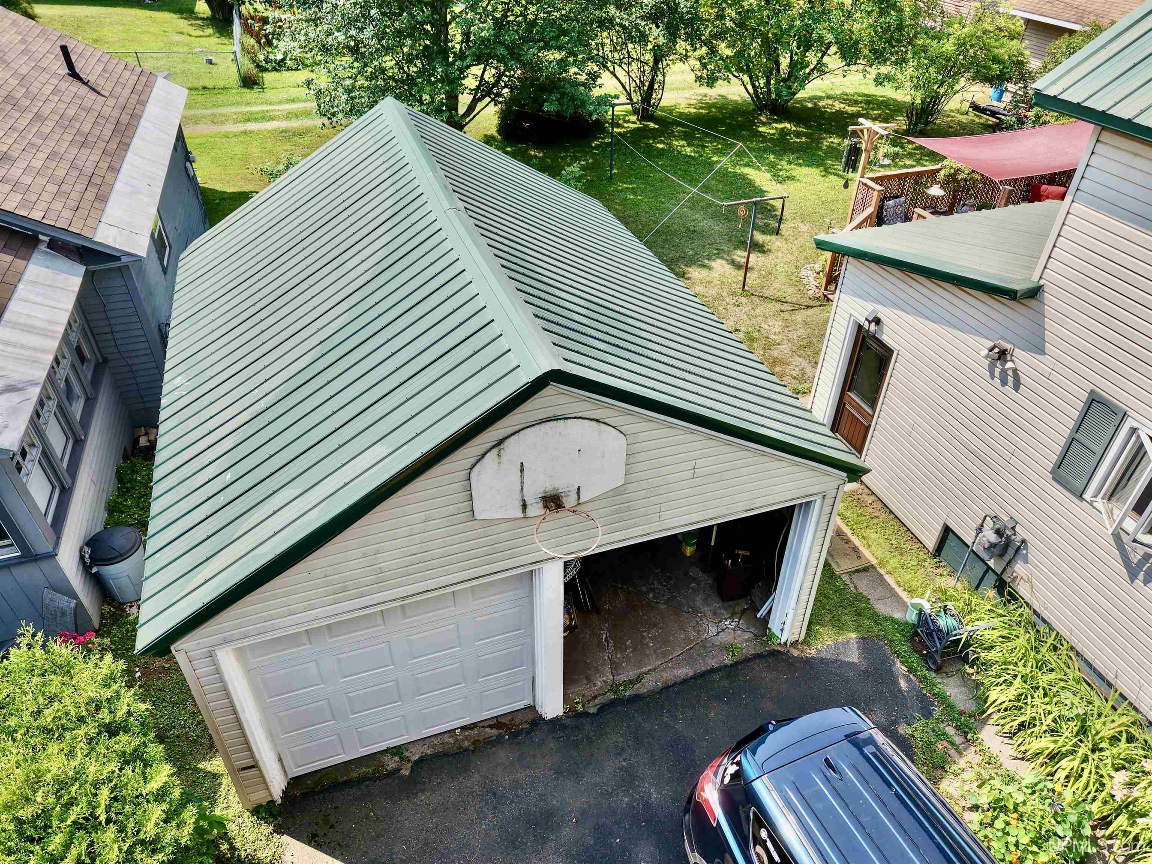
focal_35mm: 24
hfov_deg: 71.6
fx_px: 799
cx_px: 576
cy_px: 432
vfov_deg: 56.8
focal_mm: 8.67
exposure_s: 1/5000
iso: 220
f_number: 1.8
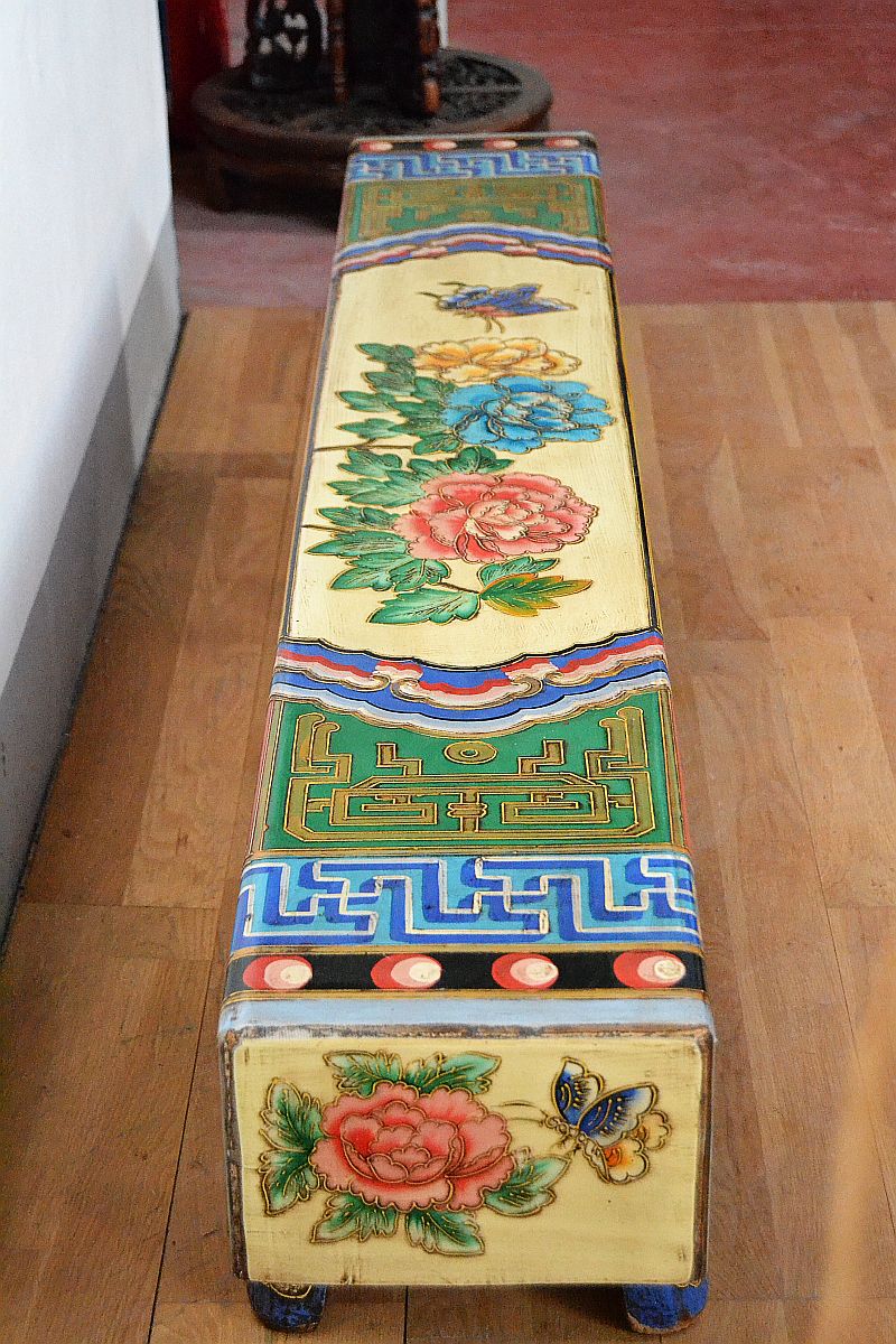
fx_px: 2576
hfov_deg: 19.7
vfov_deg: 29.2
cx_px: 448
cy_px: 672
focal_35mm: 69
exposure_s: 1/800
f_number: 5.6
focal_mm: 46
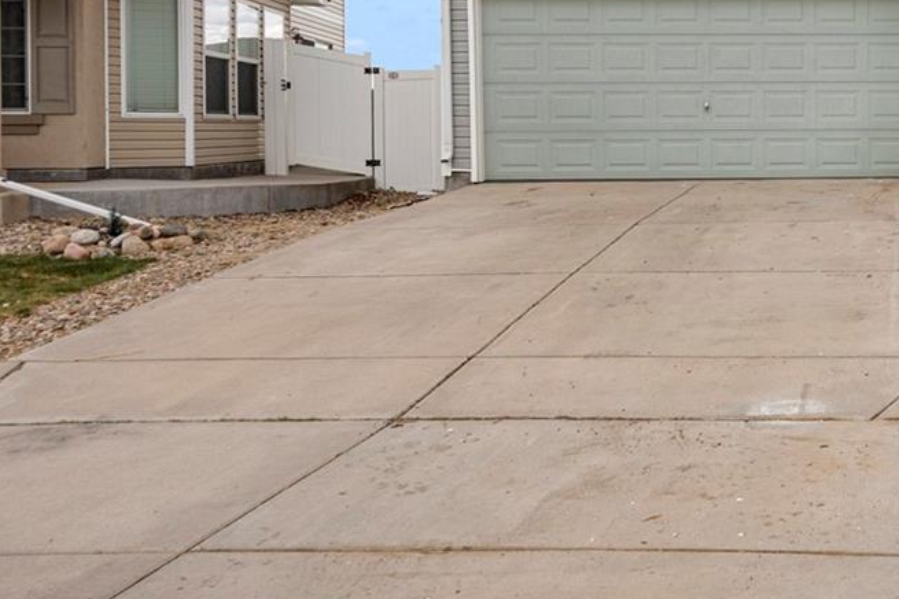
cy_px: 0
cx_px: 913
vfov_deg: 27.9
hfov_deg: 38.3
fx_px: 1129
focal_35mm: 45
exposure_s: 1/1600
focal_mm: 18.5
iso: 500
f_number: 6.3
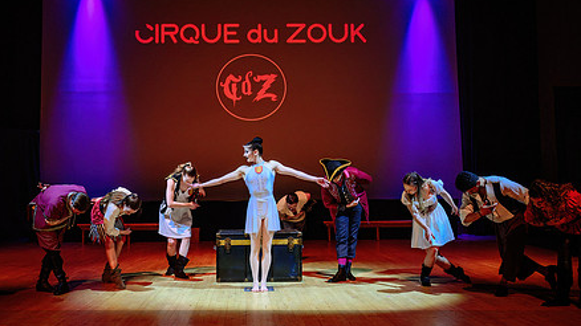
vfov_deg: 33.7
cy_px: 160
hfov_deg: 56.5
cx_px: 258
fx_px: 539
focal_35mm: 35
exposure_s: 1/320
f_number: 2.8
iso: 1600
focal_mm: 24
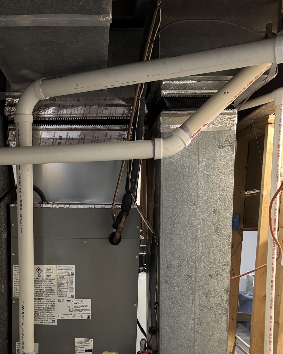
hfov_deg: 34.4
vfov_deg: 40.6
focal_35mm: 43
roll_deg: -0.7
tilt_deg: -9.4
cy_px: 297
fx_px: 450
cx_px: 82
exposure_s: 1/30
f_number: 1.78
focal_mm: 6.76
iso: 1000
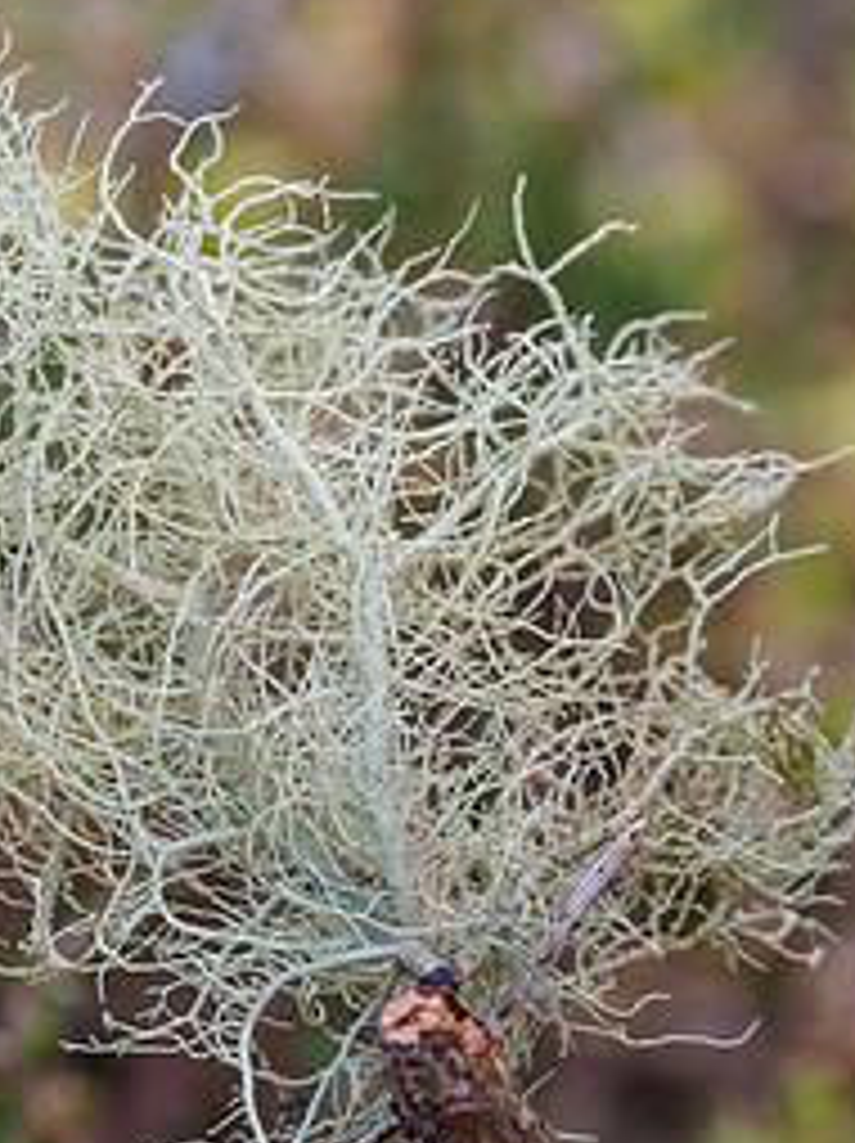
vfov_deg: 9.3
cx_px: 279
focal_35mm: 213
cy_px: 630
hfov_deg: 7.0
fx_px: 7026
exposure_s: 1/30
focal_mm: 60
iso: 800
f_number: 10
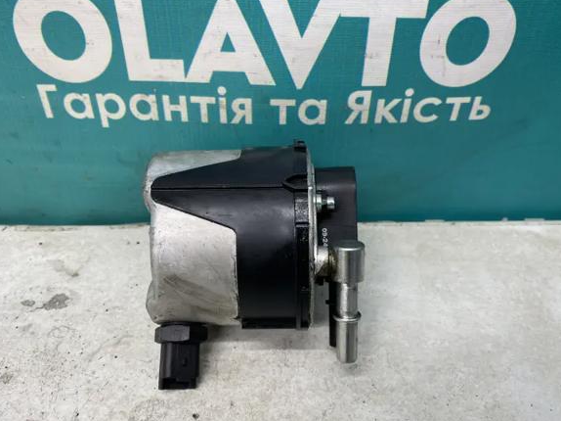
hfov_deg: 61.7
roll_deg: +0.2
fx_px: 470
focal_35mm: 29
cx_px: 277
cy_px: 212
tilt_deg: -40.4
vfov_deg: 48.2
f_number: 1.8
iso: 125
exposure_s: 1/100
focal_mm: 4.25
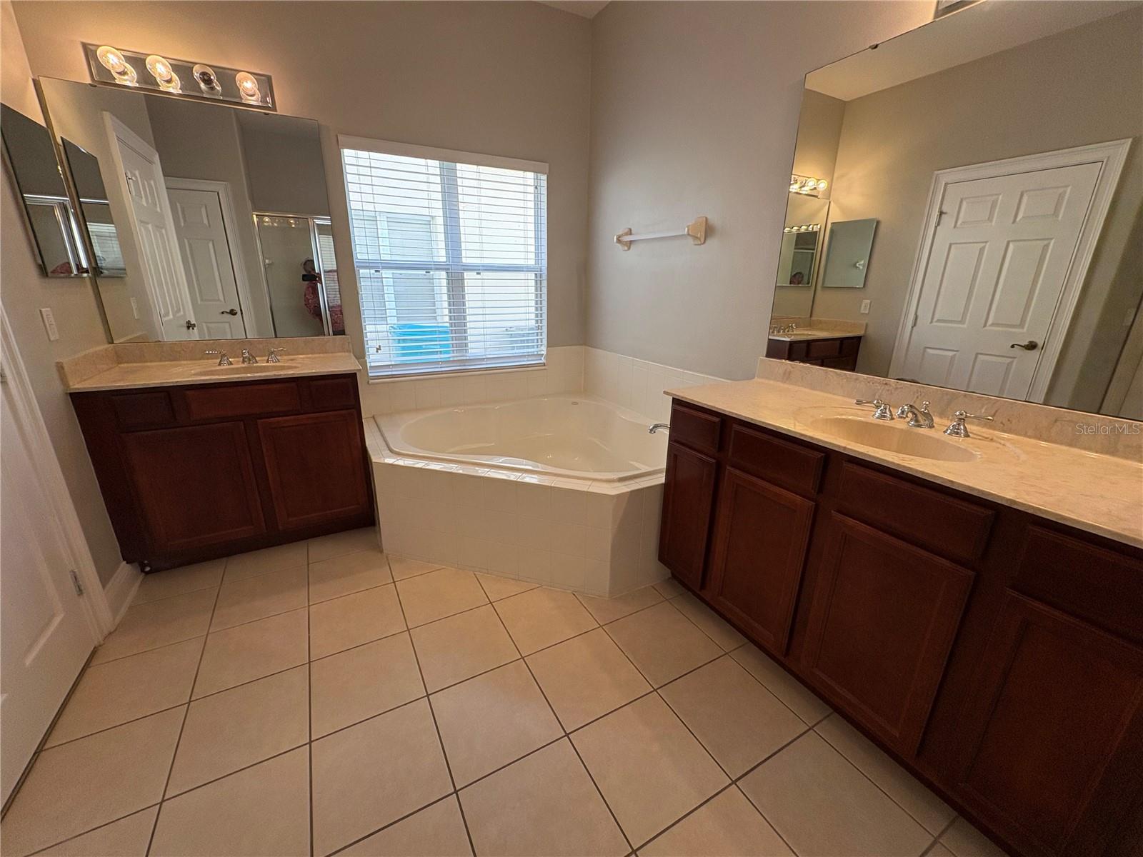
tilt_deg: -17.3
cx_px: 572
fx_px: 462
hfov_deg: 102.1
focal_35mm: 14
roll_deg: -0.8
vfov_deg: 85.7
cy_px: 428
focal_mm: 2.22
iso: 100
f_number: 2.2
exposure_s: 1/120
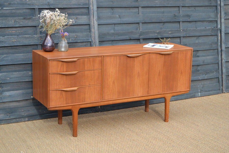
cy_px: 76
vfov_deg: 20.2
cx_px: 114
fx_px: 429
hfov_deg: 29.9
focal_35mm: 68
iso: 125
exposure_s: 1/125
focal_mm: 45
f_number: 5.6
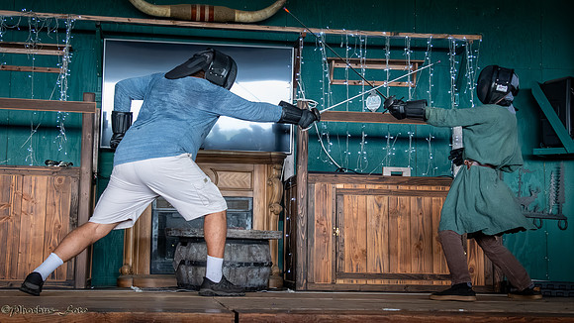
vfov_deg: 20.5
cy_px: 141
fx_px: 891
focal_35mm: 59
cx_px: 277
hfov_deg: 35.7
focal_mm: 40
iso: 8000
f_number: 5.6
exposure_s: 1/320
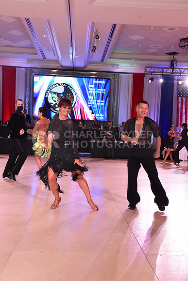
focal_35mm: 38
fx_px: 297
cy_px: 140
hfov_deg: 35.1
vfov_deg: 50.7
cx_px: 94
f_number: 6.3
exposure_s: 1/320
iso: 2500
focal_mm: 38
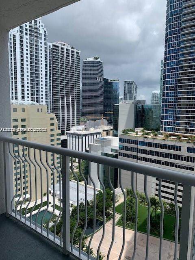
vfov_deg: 67.3
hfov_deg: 53.1
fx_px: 195
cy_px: 130
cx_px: 98
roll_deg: -0.8
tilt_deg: -6.8
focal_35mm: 26
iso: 25
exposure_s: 1/2421
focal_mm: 4.25
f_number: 1.8
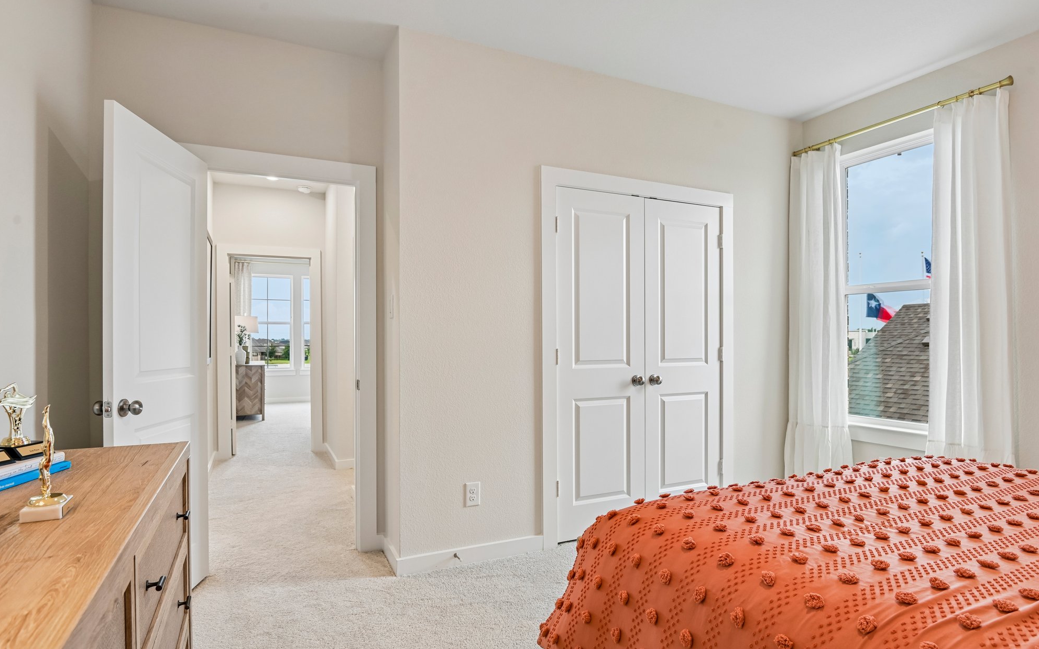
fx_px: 566
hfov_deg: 85.0
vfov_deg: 59.6
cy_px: 336
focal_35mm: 20
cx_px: 535
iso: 400
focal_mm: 19
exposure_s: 1/50
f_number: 8
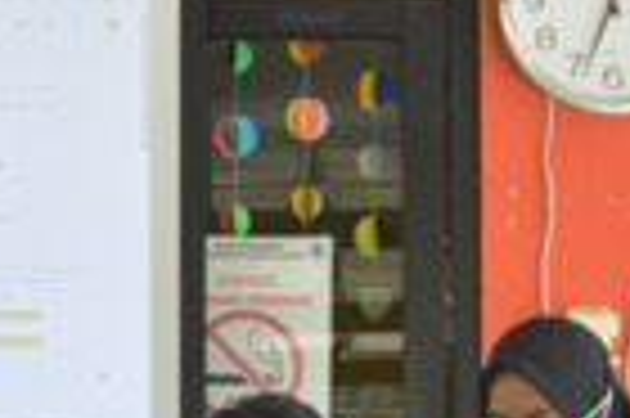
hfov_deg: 12.0
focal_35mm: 171
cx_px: 400
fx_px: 2989
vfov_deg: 8.0
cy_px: 436
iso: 1000
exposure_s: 1/60
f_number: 11
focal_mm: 32
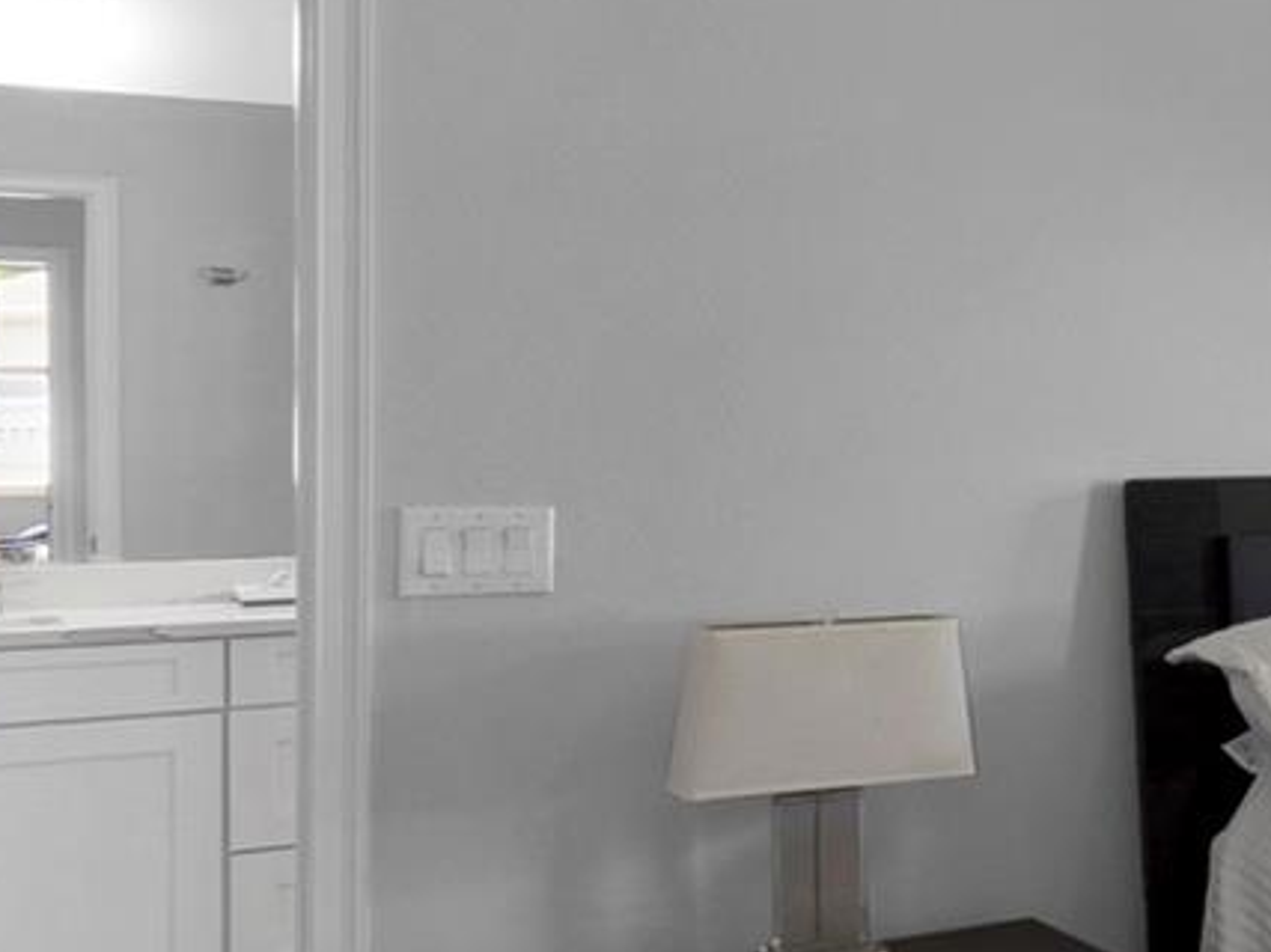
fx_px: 1982
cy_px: 421
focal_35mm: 54
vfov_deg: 27.0
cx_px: 2149
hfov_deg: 23.4
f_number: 8
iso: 100
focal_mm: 10
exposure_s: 1/8
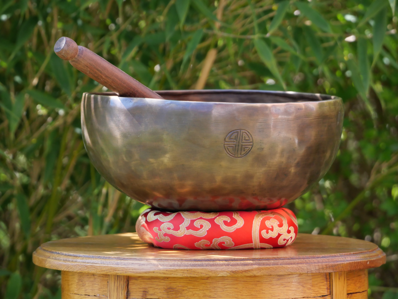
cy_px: 150
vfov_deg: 3.7
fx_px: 4599
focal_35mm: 400
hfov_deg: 5.0
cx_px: 199
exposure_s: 1/500
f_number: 6.1
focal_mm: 200
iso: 1250
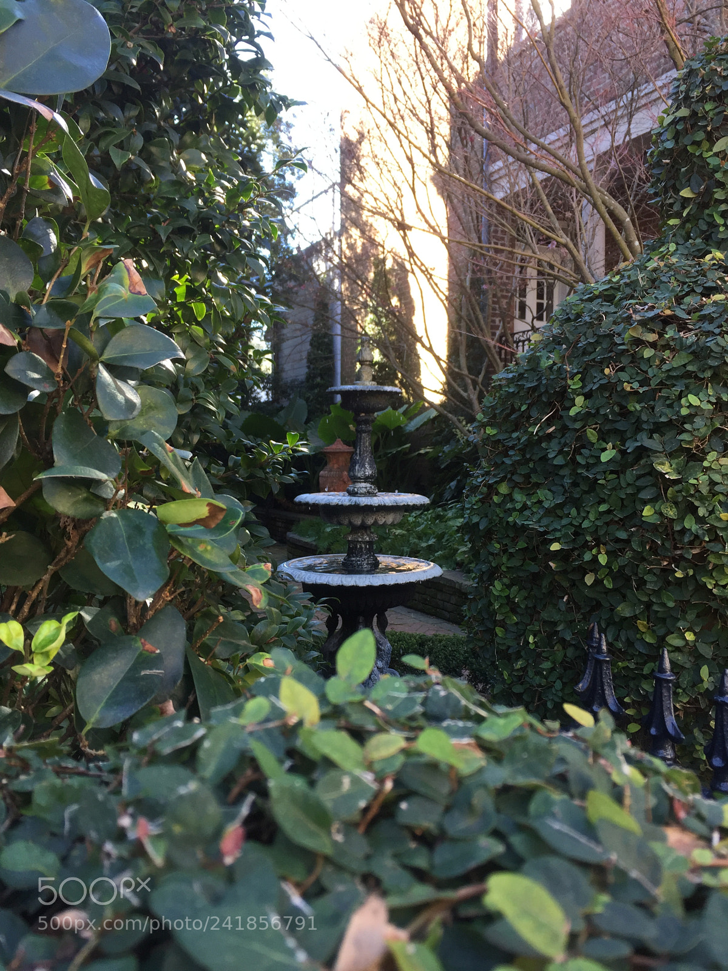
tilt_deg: -1.9
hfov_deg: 48.2
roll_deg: -1.0
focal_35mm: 29
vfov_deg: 61.7
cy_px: 486
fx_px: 813
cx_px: 364
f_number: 2.2
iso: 50
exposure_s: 1/120
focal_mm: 4.15
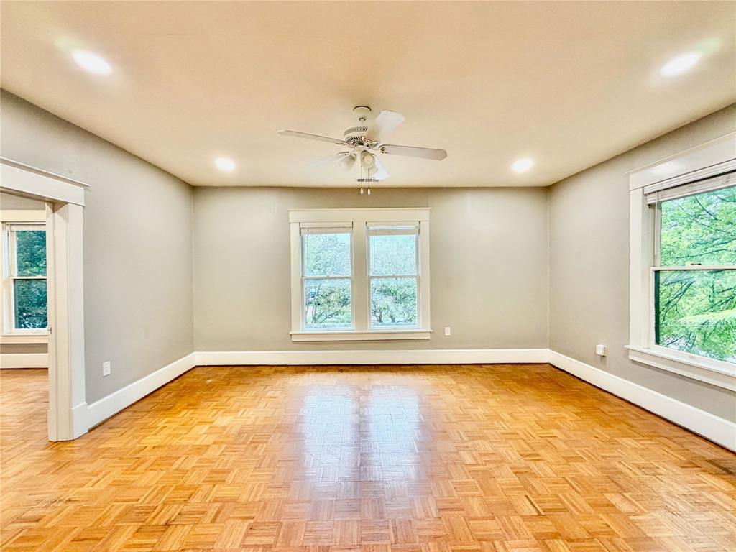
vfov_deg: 85.7
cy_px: 276
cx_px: 368
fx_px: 298
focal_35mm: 14
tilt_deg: -0.9
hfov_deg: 102.1
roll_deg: +0.7
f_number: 2.2
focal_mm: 2.22
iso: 250
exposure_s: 1/60
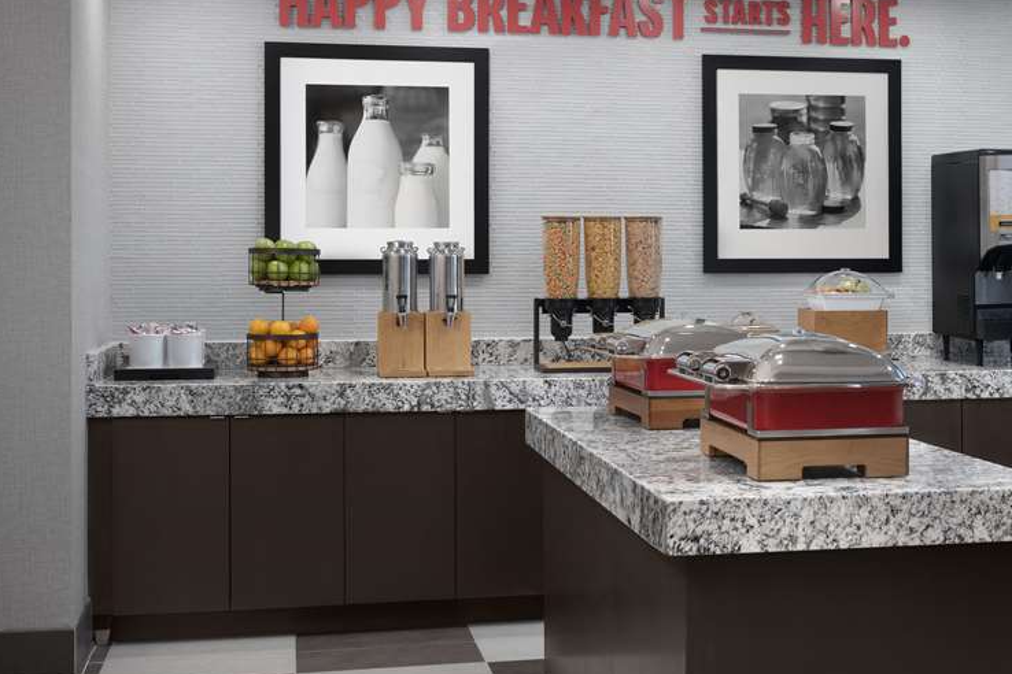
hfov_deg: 32.5
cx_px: 693
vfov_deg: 22.2
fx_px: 1715
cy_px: 284
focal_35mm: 61
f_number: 11
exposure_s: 1/25
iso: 400
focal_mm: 44
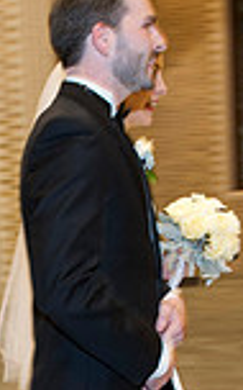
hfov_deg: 13.8
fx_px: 985
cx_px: -20
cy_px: 364
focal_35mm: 93
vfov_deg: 21.7
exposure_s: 1/25
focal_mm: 24
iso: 1250
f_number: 4
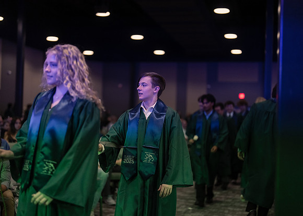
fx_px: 457
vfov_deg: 26.6
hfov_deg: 36.7
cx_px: 152
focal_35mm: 53
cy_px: 108
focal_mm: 50
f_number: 1.2
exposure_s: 1/500
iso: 1250
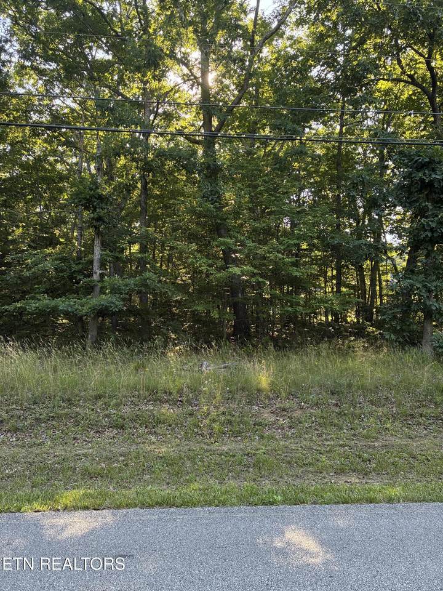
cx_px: 222
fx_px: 444
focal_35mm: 26
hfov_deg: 53.1
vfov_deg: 67.3
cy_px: 296
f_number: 1.64
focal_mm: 4.2
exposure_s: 1/124
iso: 64
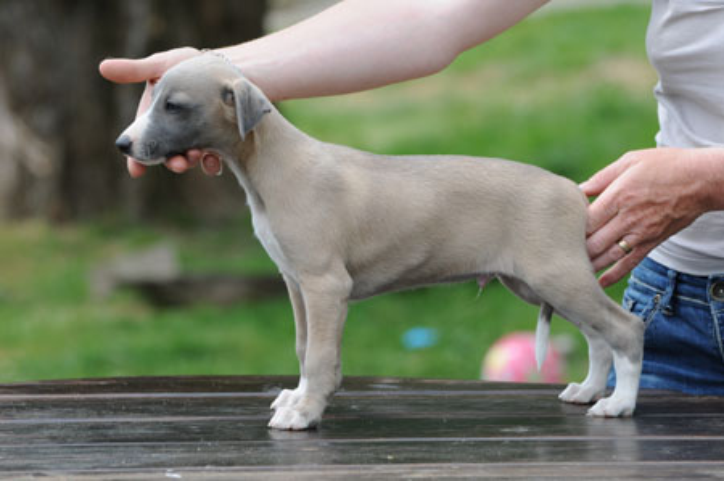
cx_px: 362
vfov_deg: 6.8
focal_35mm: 202
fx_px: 4068
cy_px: 240
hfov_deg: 10.2
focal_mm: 135
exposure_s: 1/500
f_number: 5.6
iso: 200
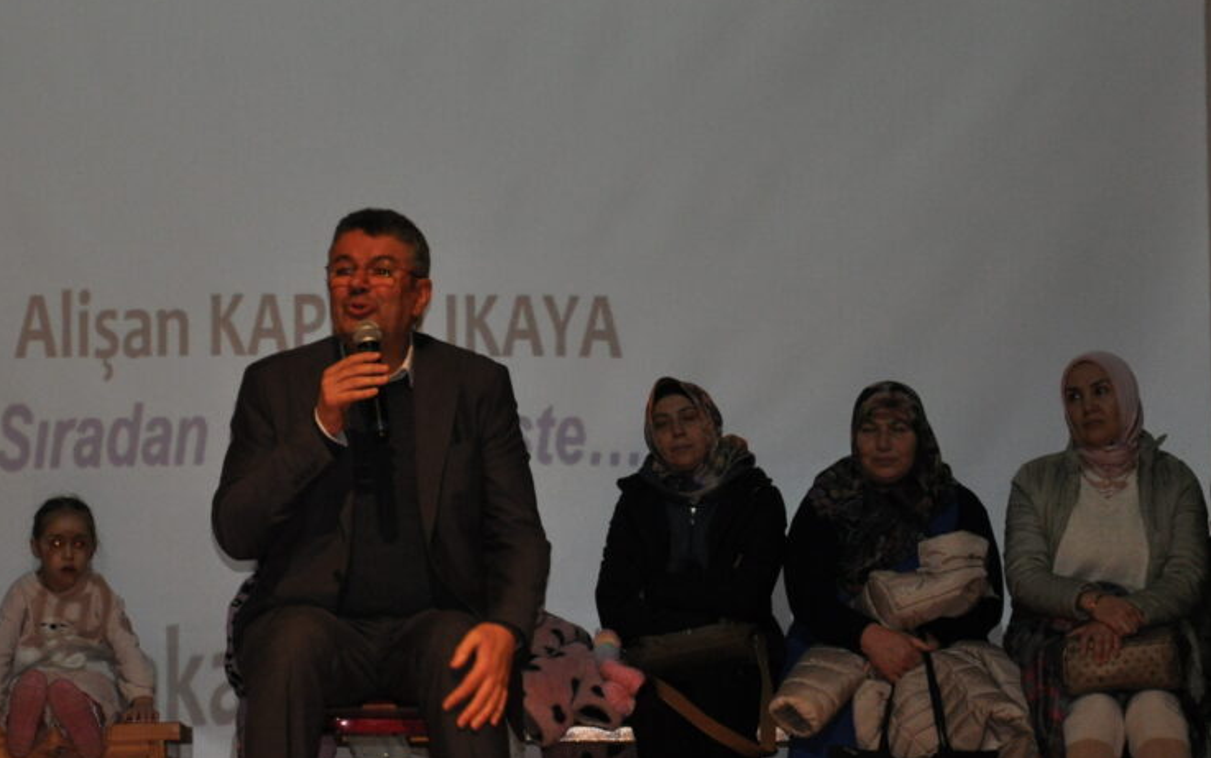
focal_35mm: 175
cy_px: 215
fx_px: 5777
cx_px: 337
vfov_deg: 7.5
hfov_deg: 11.9
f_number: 5.3
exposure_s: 1/60
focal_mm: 66
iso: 800
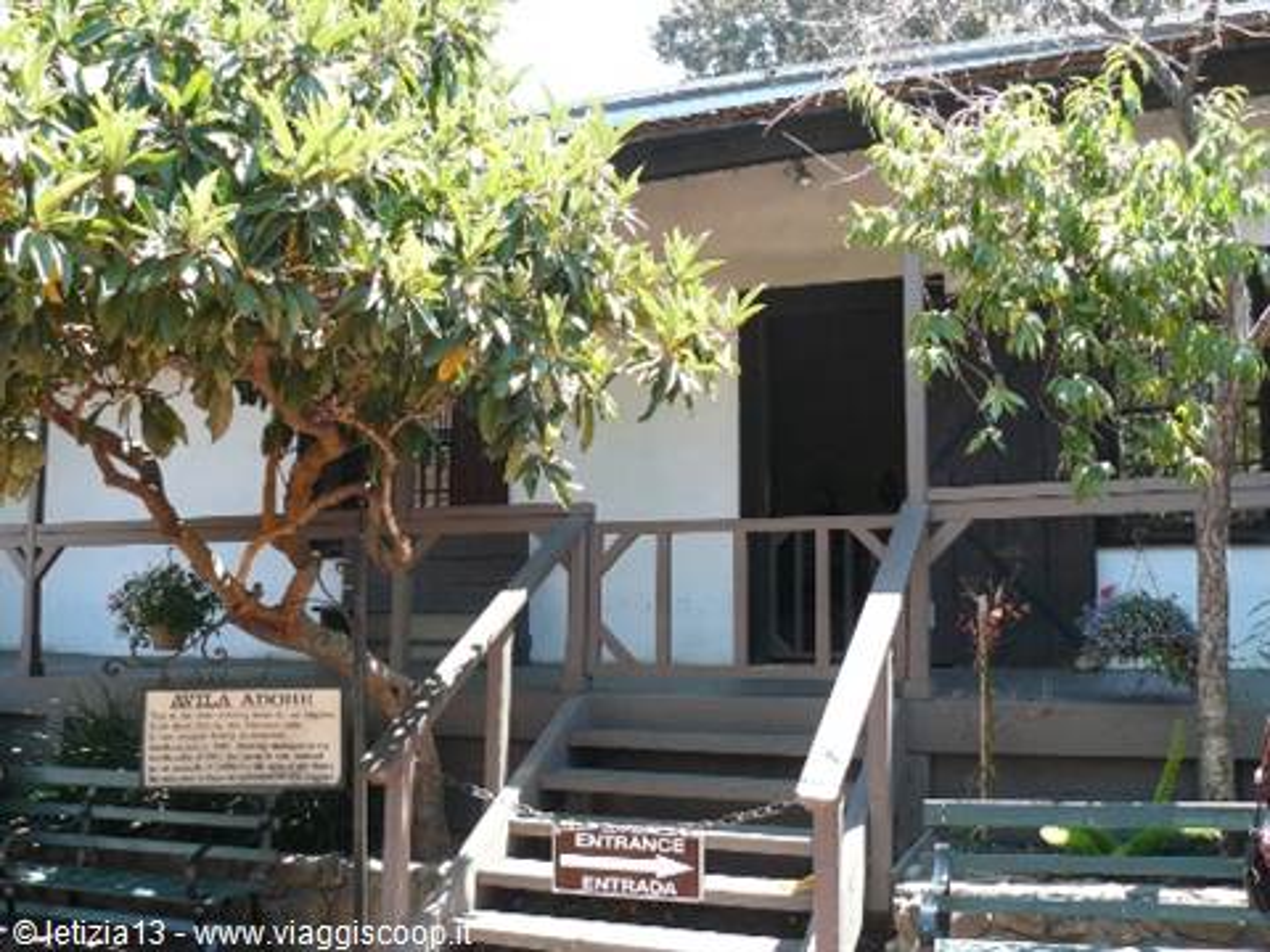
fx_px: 1321
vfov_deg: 39.7
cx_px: 635
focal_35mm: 36
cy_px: 476
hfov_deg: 51.4
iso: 100
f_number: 2.8
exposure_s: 1/125
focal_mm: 6
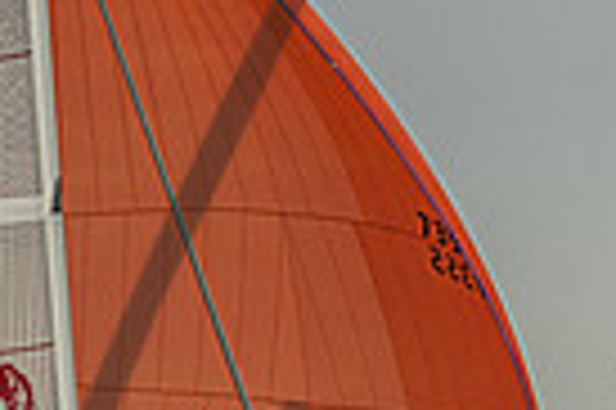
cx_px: 381
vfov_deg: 1.3
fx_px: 17757
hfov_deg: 2.0
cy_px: 539
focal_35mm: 1039
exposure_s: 1/1600
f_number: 6.3
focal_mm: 200
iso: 400
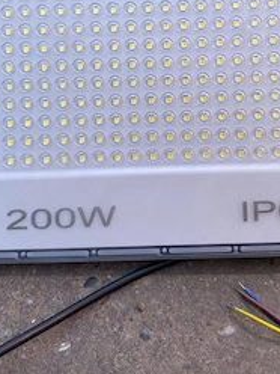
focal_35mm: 42
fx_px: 453
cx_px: 157
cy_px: 109
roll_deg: +2.5
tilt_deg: -36.9
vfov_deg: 43.8
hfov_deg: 34.3
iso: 32
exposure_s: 1/606
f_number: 1.8
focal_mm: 4.25
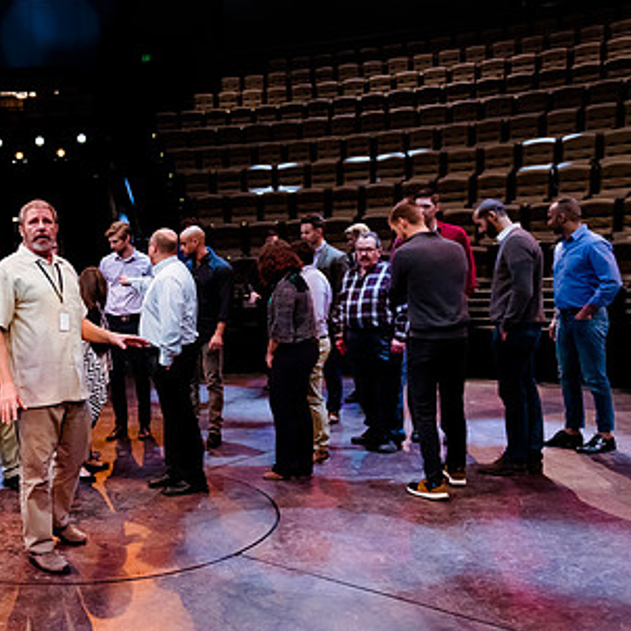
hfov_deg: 37.9
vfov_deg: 40.9
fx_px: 846
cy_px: 314
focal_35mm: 41
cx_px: 50
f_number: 3.2
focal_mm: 24
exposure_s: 1/320
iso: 3200
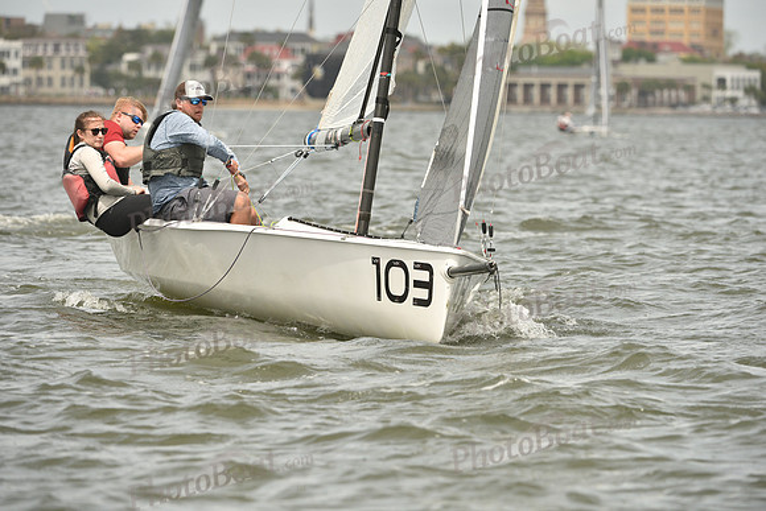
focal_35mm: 300
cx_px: 383
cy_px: 256
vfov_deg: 4.6
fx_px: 6385
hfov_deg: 6.9
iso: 320
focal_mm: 300
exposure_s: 1/1250
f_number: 6.3
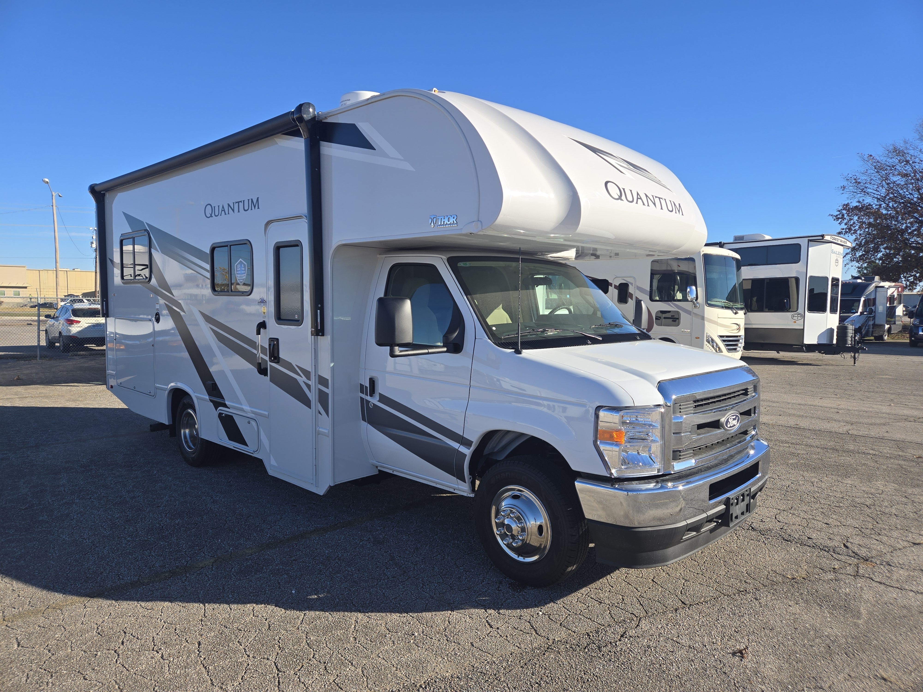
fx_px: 613
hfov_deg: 73.9
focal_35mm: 23
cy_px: 346
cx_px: 462
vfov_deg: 58.9
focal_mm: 5.4
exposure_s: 1/1453
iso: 25
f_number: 1.8
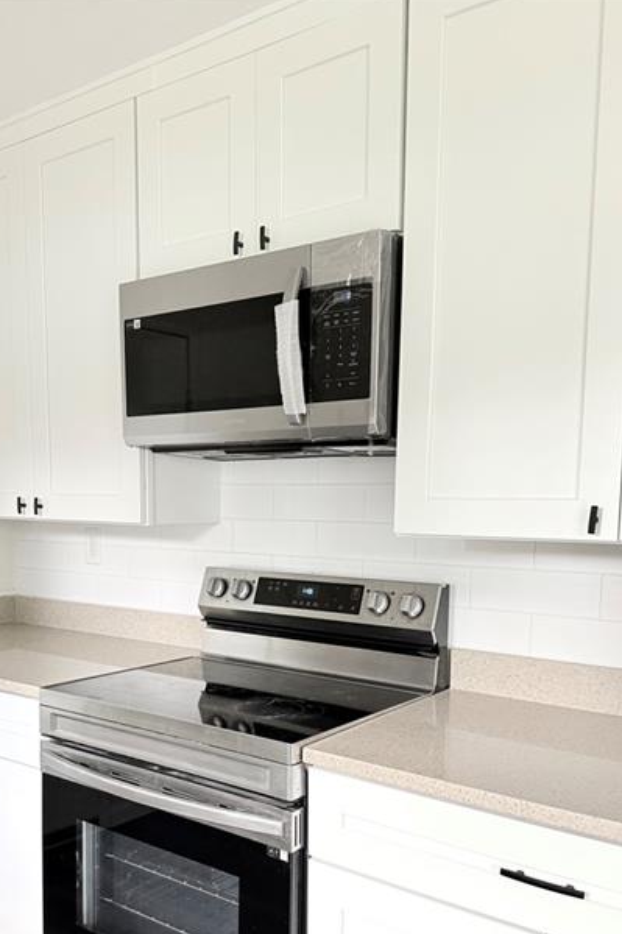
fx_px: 830
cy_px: 589
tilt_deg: -5.6
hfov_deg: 41.0
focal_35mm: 32
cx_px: 274
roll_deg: -0.6
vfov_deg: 57.9
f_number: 1.78
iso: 200
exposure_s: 1/87
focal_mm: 6.76
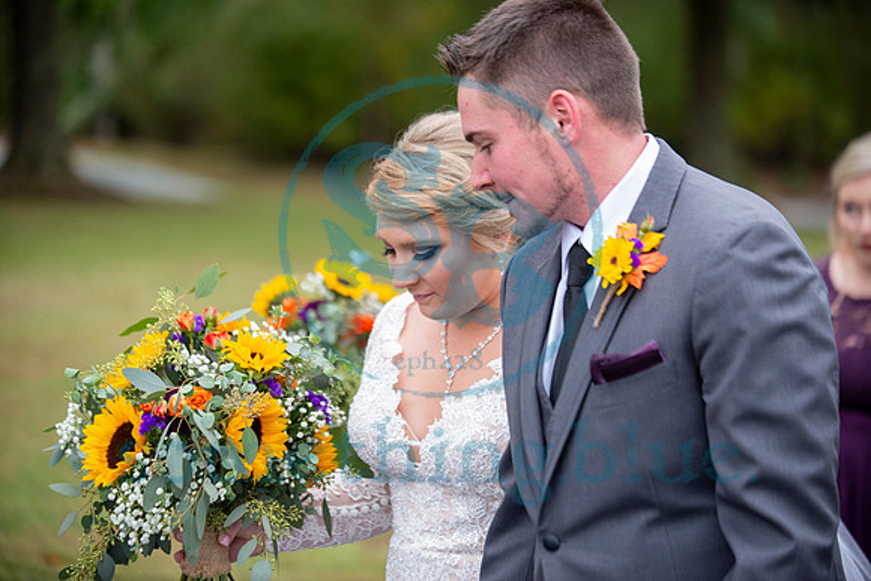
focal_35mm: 200
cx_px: 436
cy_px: 290
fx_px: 4840
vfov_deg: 6.9
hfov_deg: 10.3
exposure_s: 1/500
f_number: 2.8
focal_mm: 200
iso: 800
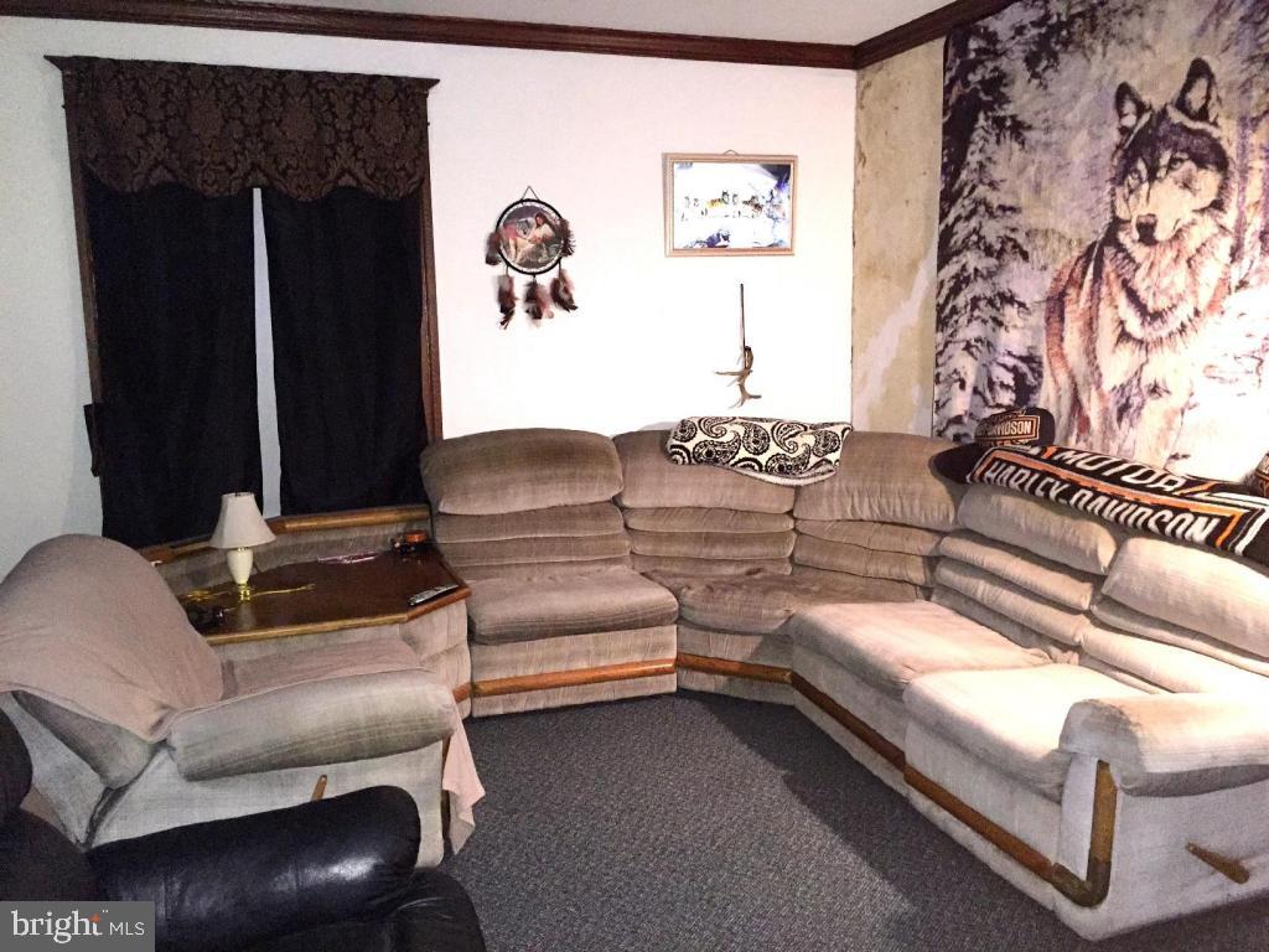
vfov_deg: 48.2
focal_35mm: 29
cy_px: 476
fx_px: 1063
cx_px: 634
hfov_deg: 61.7
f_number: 2.2
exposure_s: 1/16
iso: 400
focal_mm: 4.15
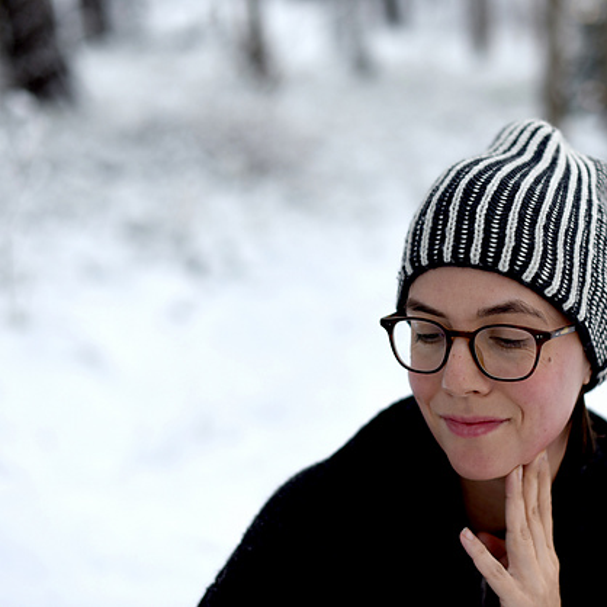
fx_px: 1290
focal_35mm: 65
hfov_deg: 26.4
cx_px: 360
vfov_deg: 26.5
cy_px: 298
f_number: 2.2
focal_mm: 50
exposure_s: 1/200
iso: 100
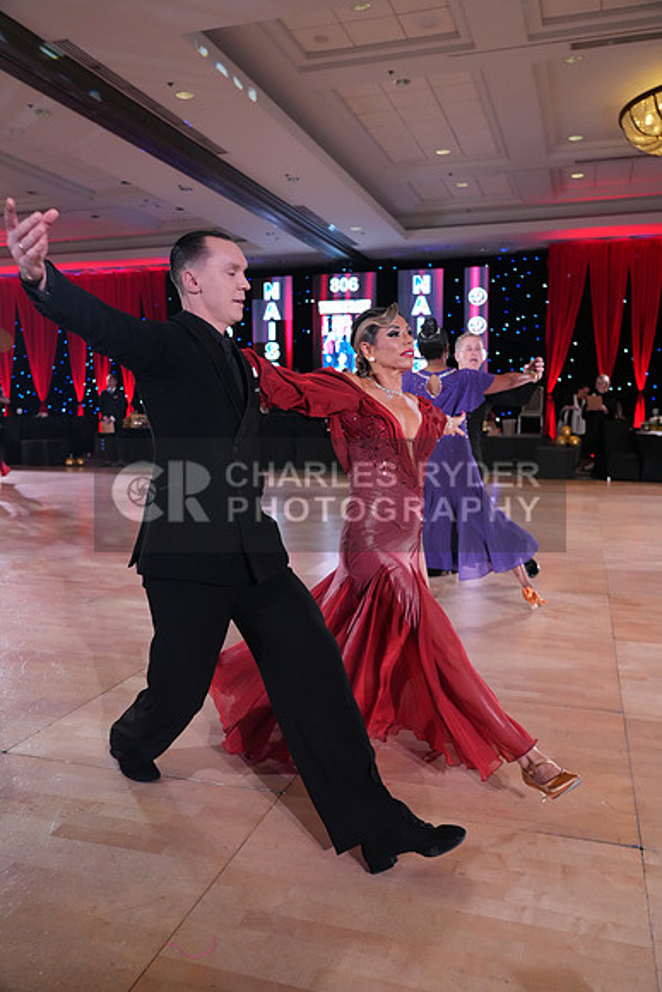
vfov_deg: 65.5
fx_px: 772
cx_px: 331
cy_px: 496
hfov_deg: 46.4
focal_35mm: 28
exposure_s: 1/400
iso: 4000
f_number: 4
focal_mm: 28
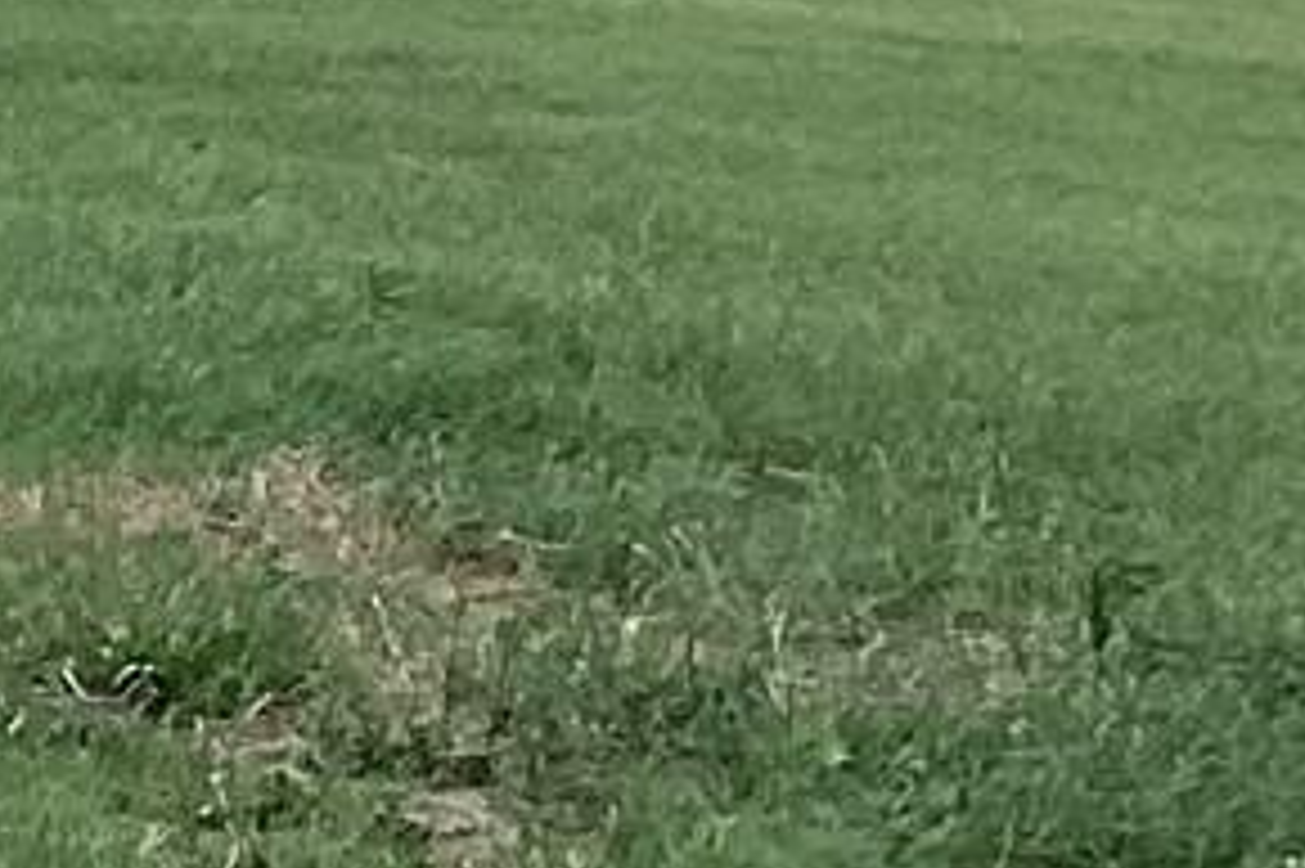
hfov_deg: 7.7
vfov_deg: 6.0
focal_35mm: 228
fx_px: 8260
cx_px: -2866
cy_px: 544
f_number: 2.4
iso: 25
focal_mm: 3.3
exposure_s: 1/1217
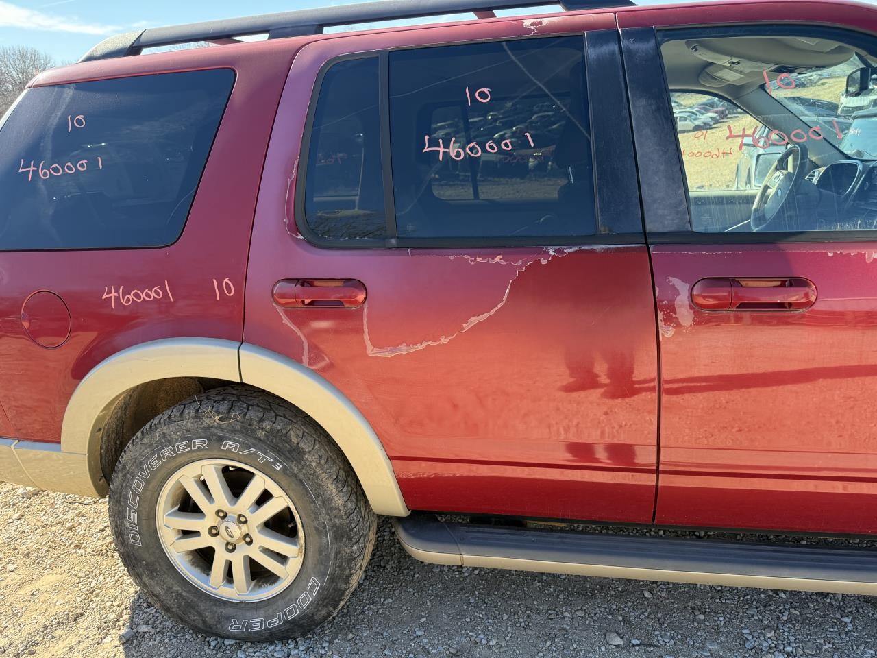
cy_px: 329
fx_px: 608
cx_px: 438
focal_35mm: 24
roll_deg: +2.5
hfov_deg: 71.6
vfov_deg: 56.8
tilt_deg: -20.7
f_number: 1.78
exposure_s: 1/967
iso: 100
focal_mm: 6.76
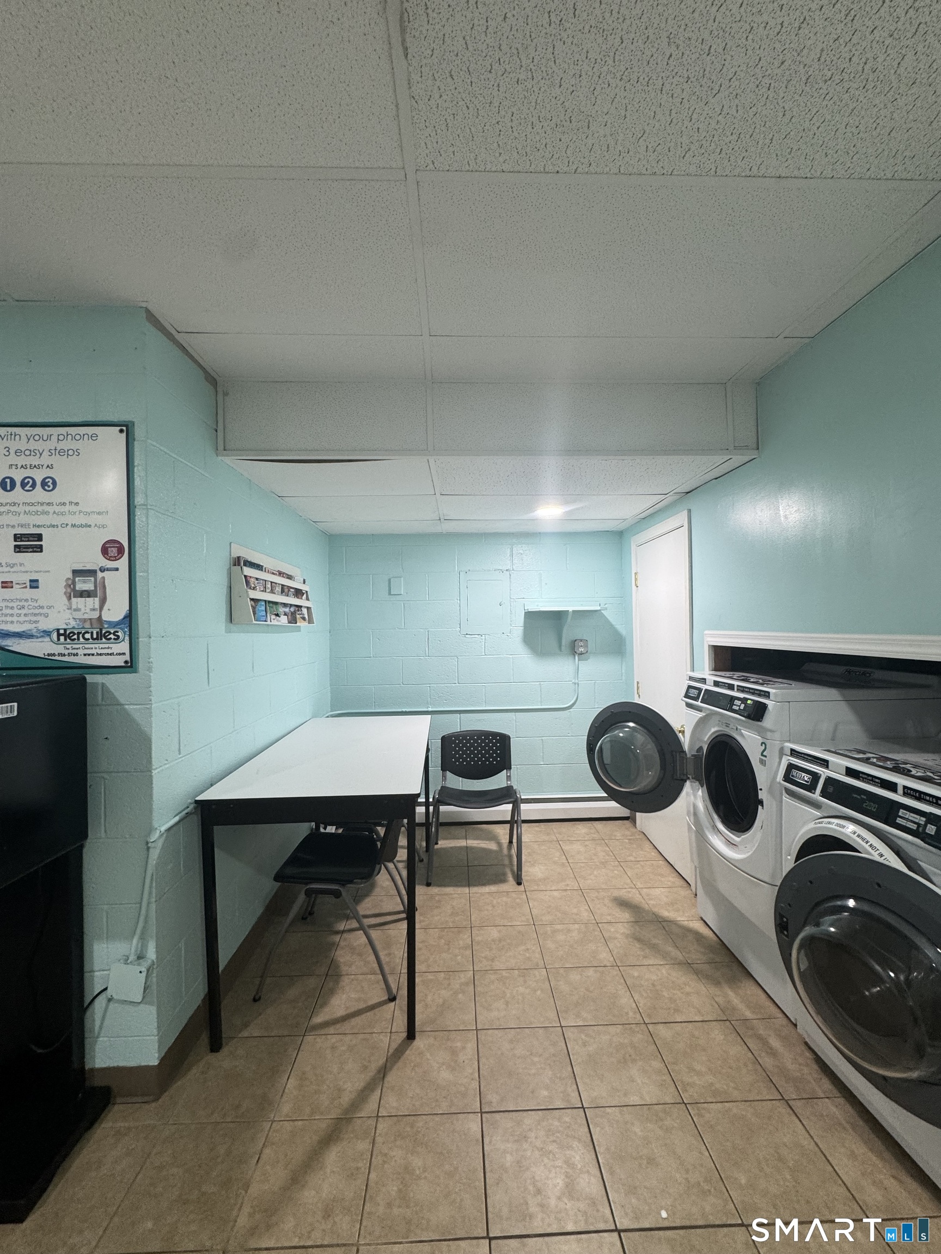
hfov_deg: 85.7
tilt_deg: +0.5
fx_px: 507
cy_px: 627
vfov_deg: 102.1
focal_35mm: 14
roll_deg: +1.4
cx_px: 470
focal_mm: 2.22
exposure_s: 1/60
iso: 160
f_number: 2.2
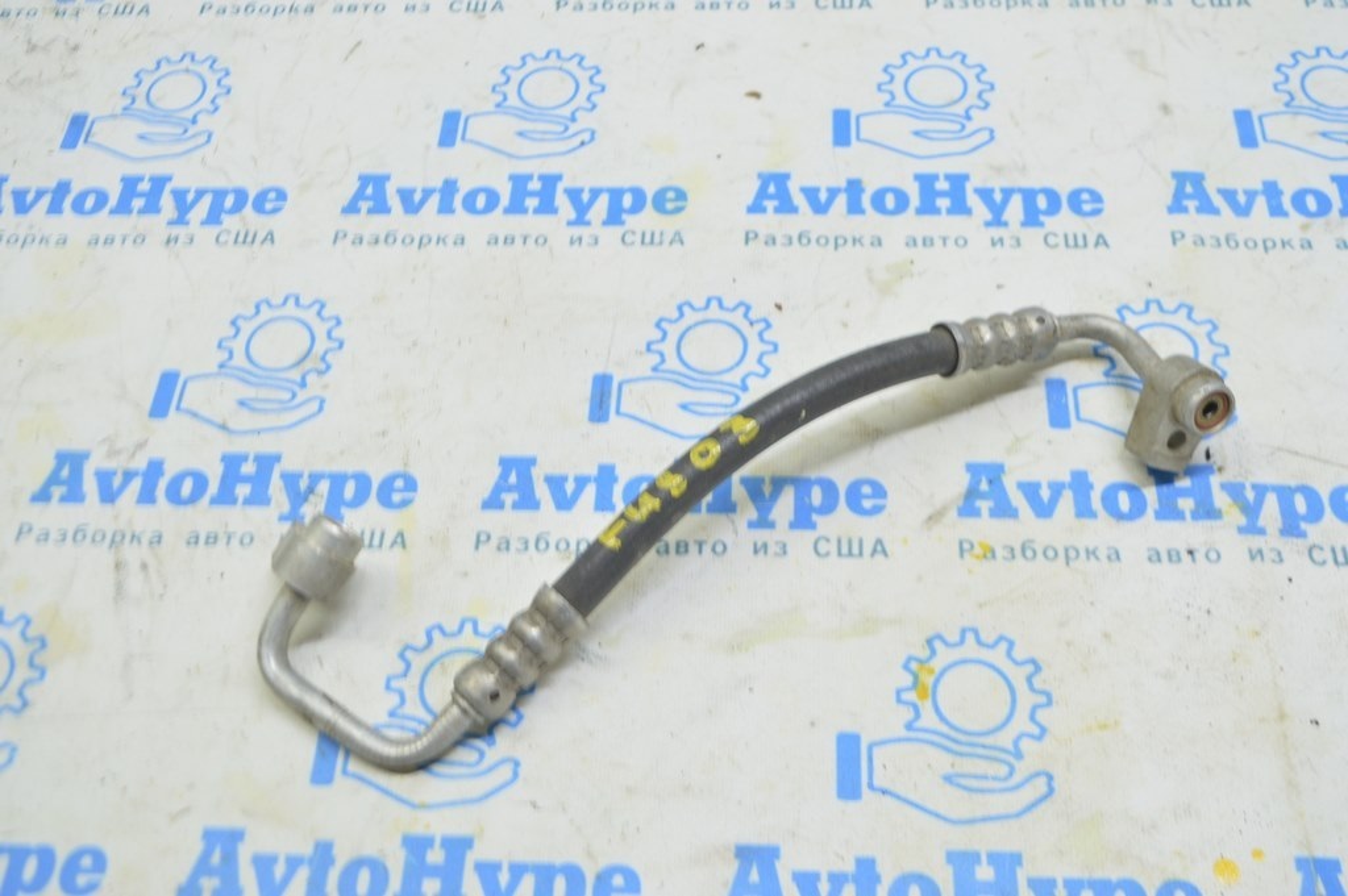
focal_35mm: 39
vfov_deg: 34.2
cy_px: 448
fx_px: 1459
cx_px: 674
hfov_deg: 49.6
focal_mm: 26
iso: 400
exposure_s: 1/20
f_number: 5.6
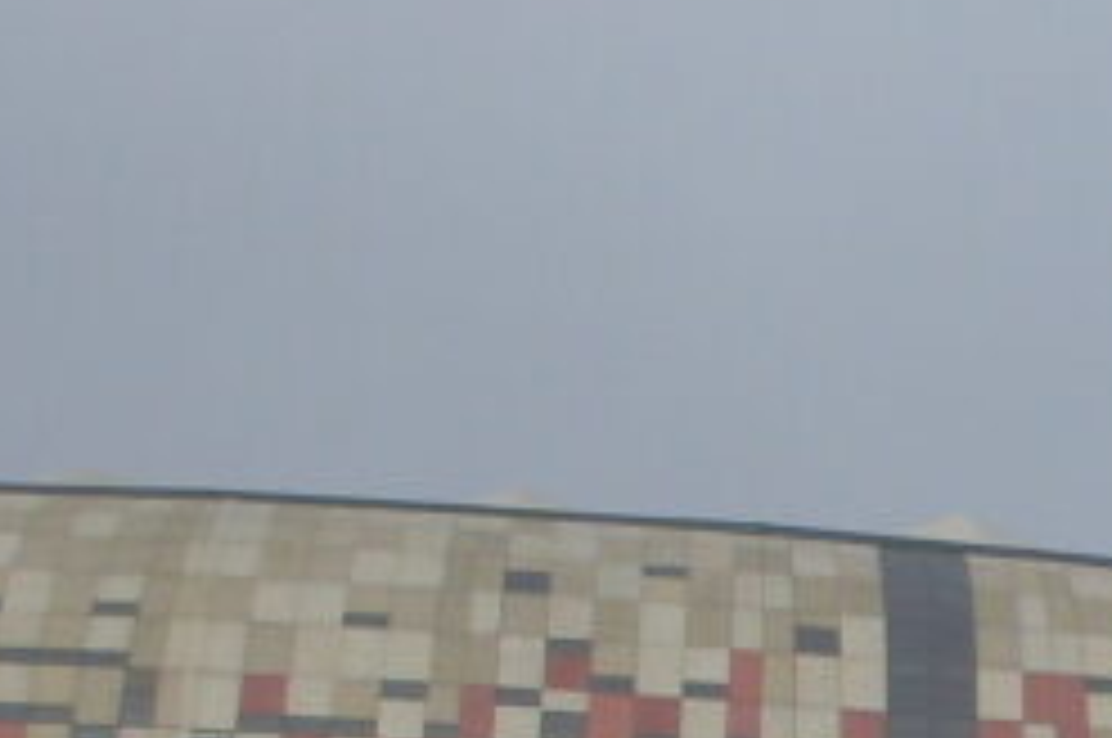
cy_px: 1512
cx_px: 1972
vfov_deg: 5.2
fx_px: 7990
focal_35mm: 259
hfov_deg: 7.7
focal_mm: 9.9
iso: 80
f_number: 9.9
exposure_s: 1/180
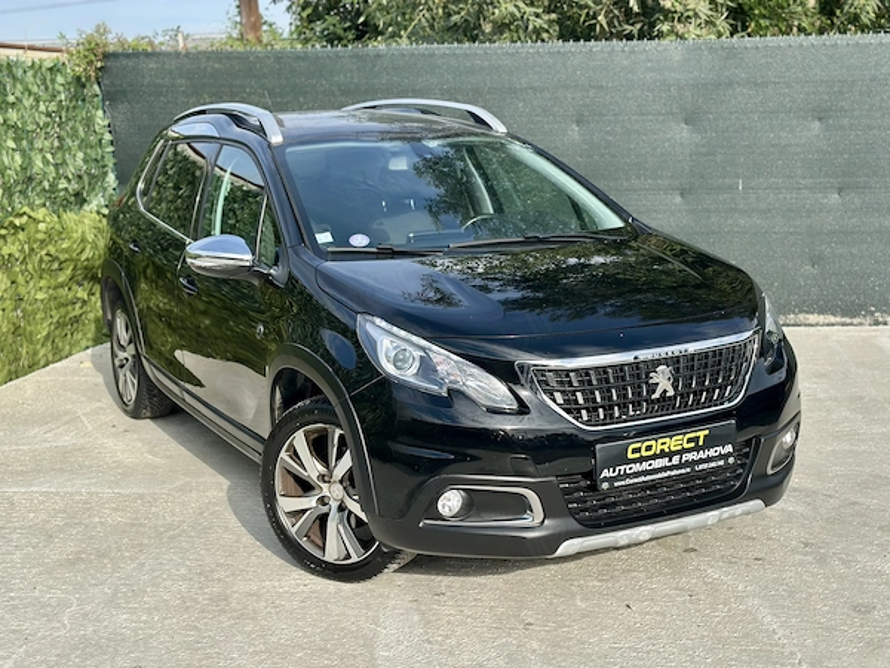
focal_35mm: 48
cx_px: 445
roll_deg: +1.6
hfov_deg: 39.7
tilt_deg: -10.9
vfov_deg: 30.3
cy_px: 334
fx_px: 1234
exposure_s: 1/2358
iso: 80
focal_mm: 6.86
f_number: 1.78
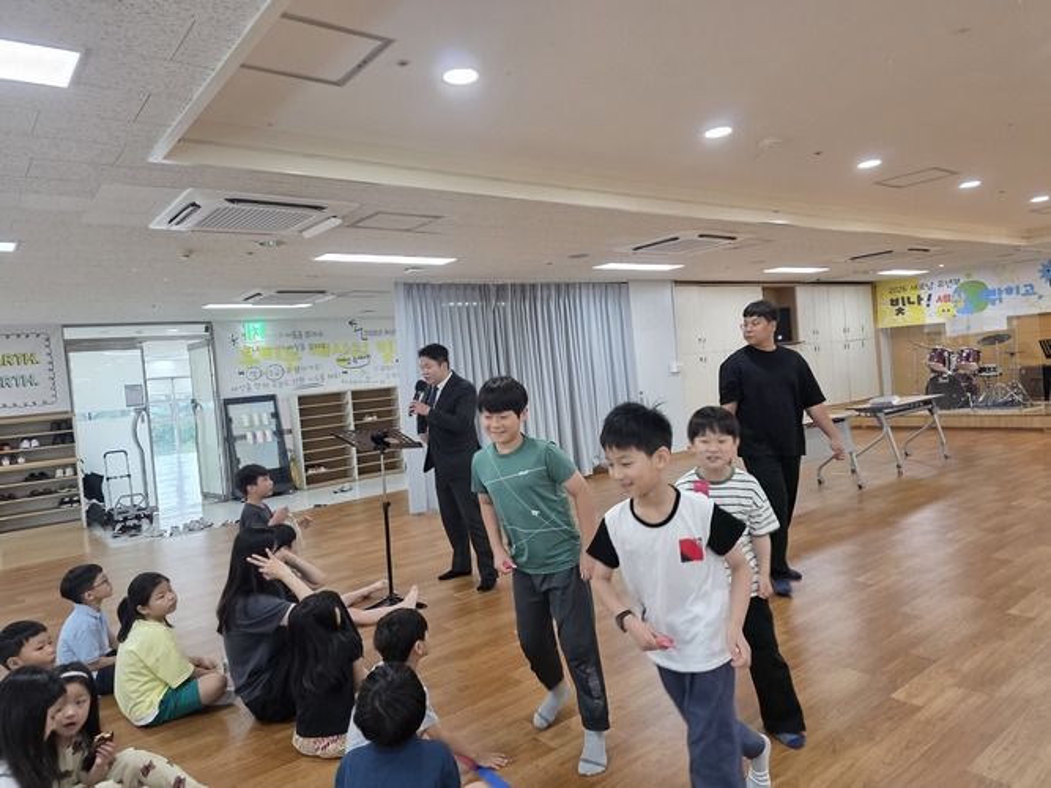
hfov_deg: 73.9
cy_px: 394
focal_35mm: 23
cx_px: 526
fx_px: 698
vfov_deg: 58.9
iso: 250
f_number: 1.7
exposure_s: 1/120
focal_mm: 6.3
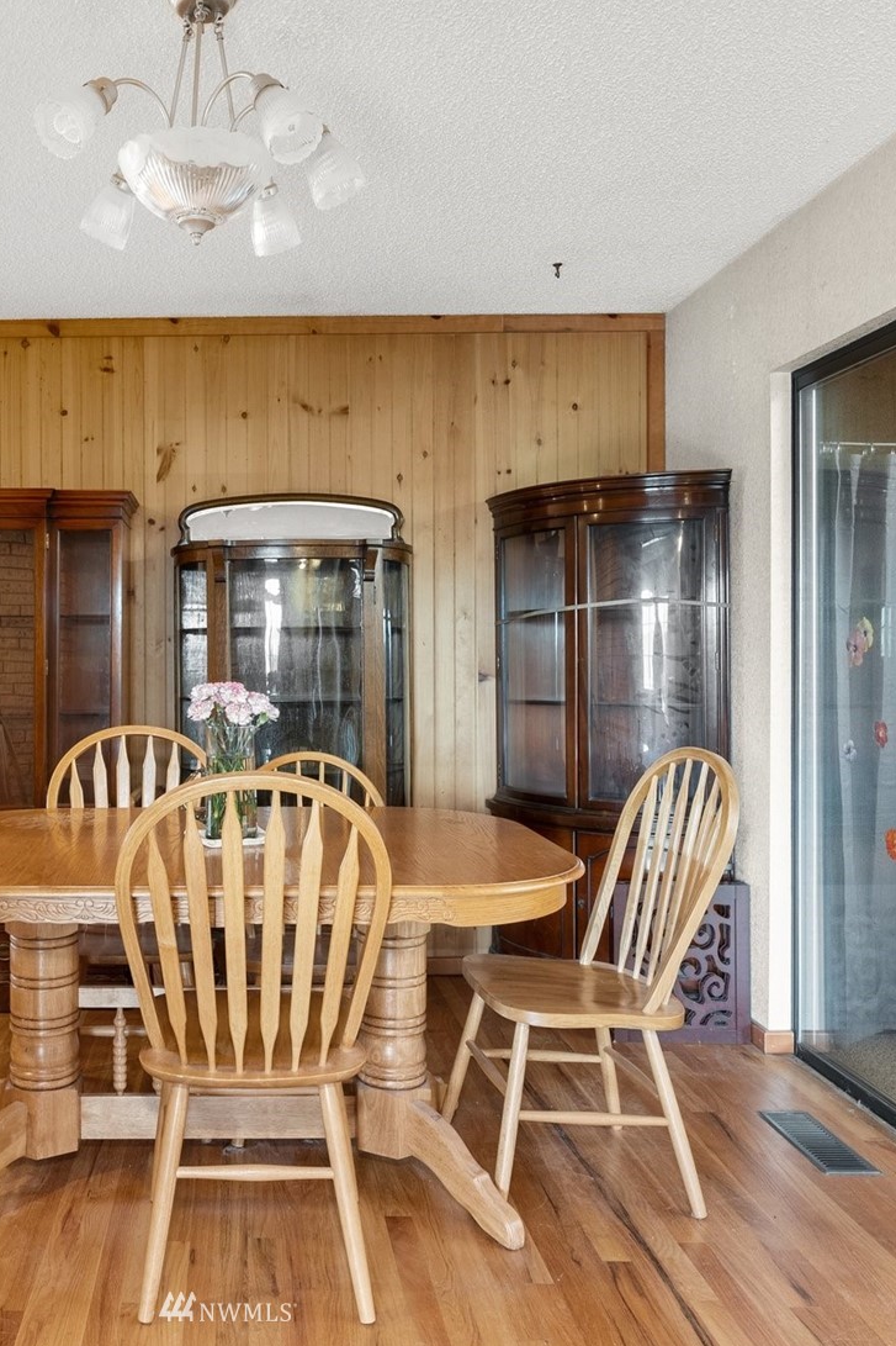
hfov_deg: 44.9
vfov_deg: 65.5
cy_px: 655
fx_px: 1046
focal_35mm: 28
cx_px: 228
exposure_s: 1.3
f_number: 8
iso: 500
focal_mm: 18
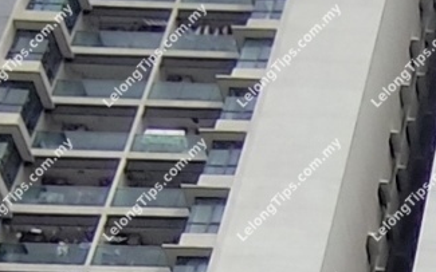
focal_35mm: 134
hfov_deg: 13.4
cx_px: 869
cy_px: 741
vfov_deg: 8.6
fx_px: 1592
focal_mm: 1.65
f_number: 2.2
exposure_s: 1/2847
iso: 50
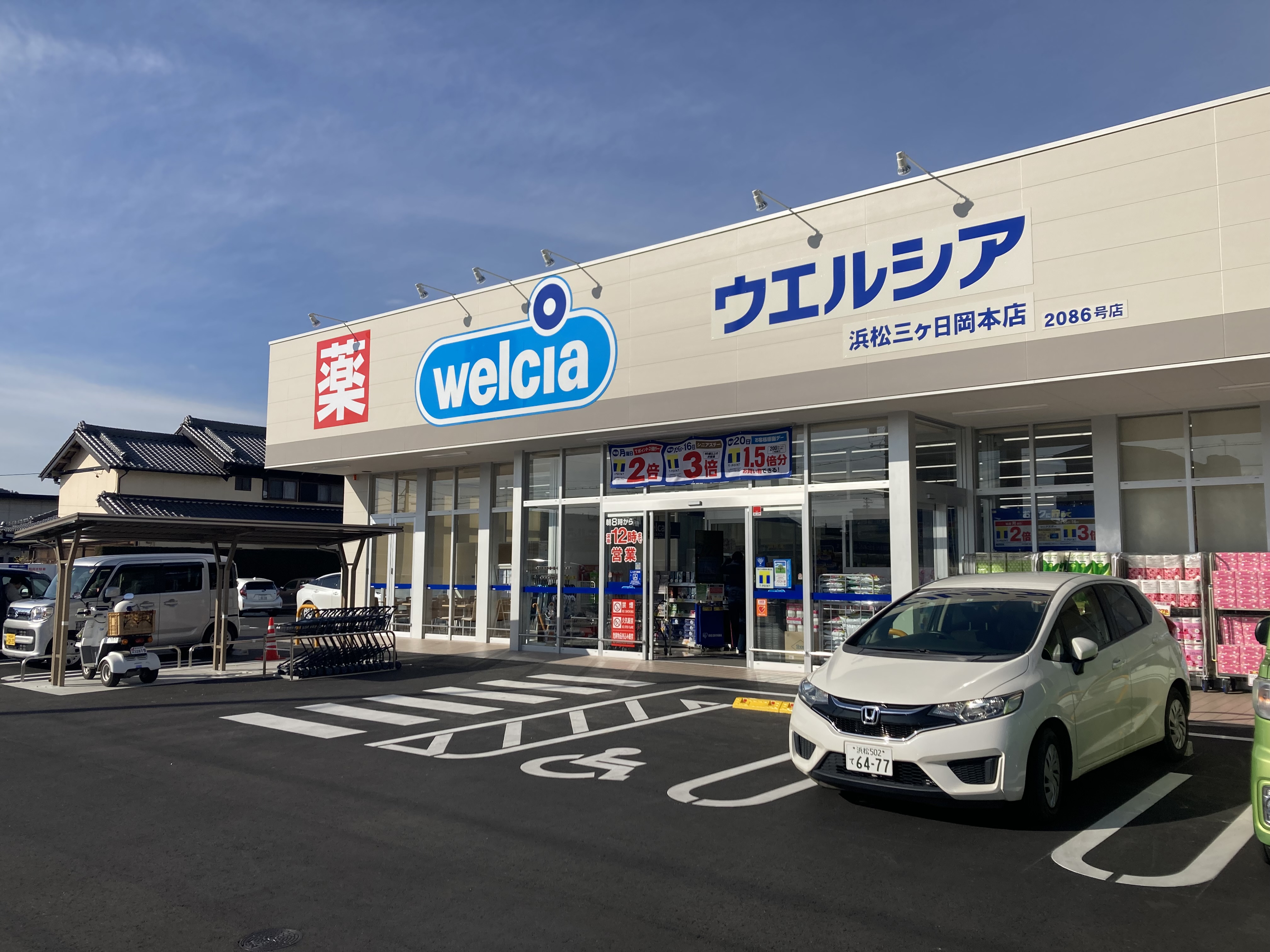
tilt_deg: +4.8
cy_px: 476
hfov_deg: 63.4
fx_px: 1027
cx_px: 635
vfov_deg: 49.7
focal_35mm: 28
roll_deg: -1.3
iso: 20
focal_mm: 3.99
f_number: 1.8
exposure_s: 1/4000
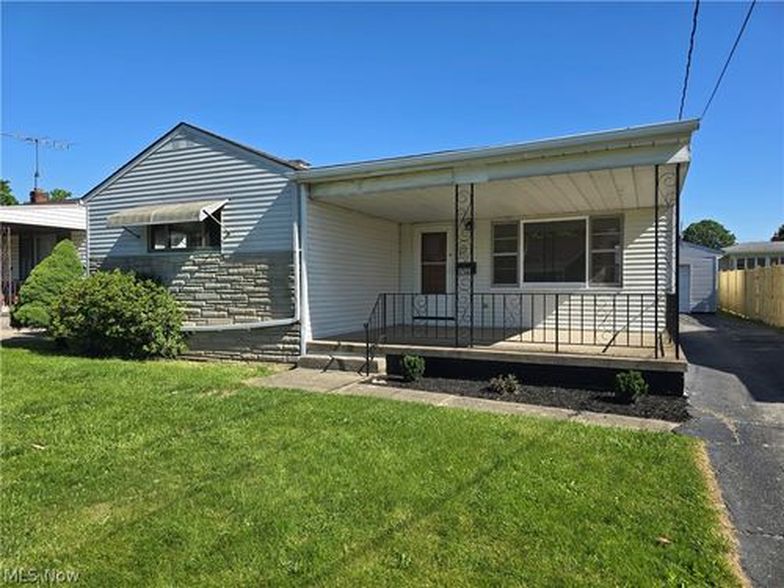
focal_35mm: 23
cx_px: 392
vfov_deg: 58.9
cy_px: 294
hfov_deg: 73.9
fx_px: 521
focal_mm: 6.3
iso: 12
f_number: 1.7
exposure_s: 1/614
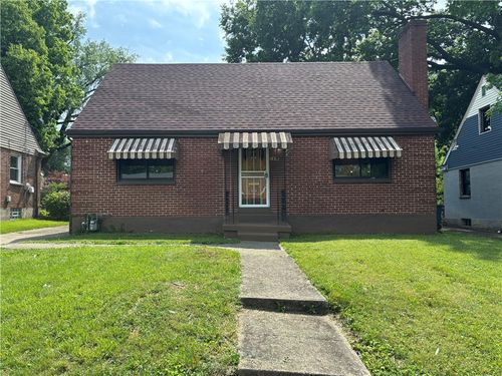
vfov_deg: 53.1
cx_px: 251
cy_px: 188
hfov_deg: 67.3
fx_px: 377
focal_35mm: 26
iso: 50
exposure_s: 1/1458
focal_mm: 5.96
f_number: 1.6
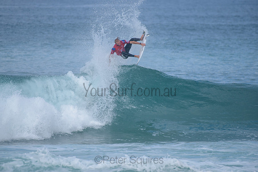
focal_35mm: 552
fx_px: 3954
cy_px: 81
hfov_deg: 3.7
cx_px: 119
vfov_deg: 2.5
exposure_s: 1/2000
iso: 320
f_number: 5.6
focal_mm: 500
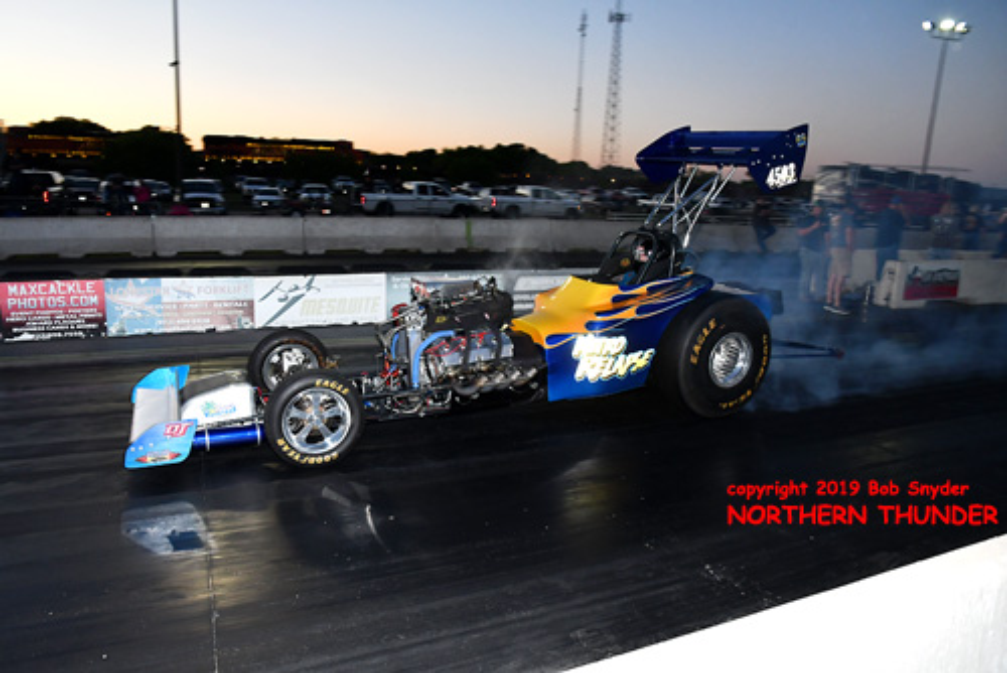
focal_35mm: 24
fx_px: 672
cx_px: 504
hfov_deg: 73.7
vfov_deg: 53.2
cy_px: 336
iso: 800
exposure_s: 1/250
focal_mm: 16
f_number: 5.6
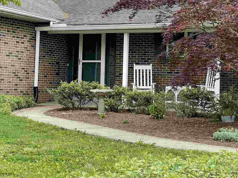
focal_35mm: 84
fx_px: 578
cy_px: 45
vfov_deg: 17.5
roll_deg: -0.9
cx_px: 125
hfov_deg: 23.3
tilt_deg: +4.5
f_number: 2
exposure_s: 1/255
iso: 25
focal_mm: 6
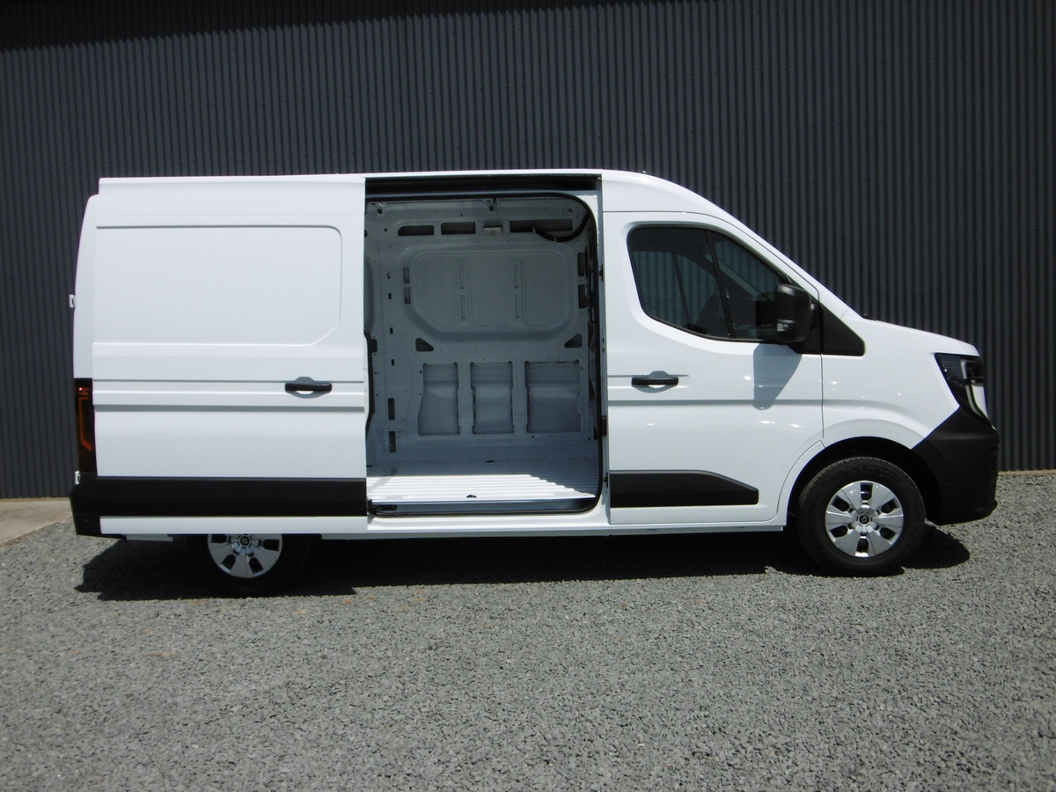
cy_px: 396
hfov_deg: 56.8
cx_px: 528
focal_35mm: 32
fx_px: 976
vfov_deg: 44.2
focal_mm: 5.8
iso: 100
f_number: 8.8
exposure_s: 1/400
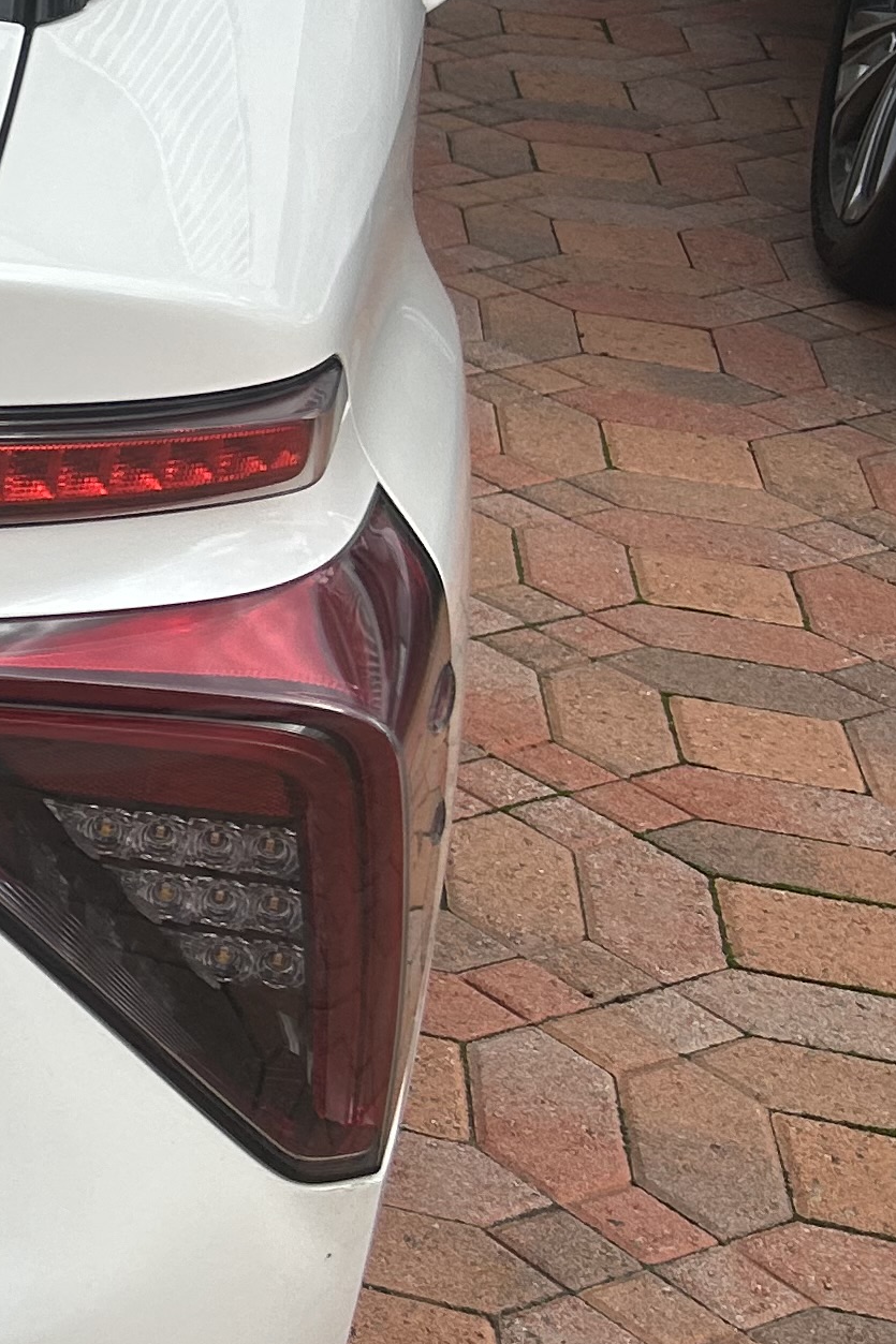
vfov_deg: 23.2
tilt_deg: -19.3
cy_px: 382
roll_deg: -1.9
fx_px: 3249
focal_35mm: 87
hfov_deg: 12.5
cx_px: -1210
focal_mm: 5.7
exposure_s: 1/3571
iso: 50
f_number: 1.5
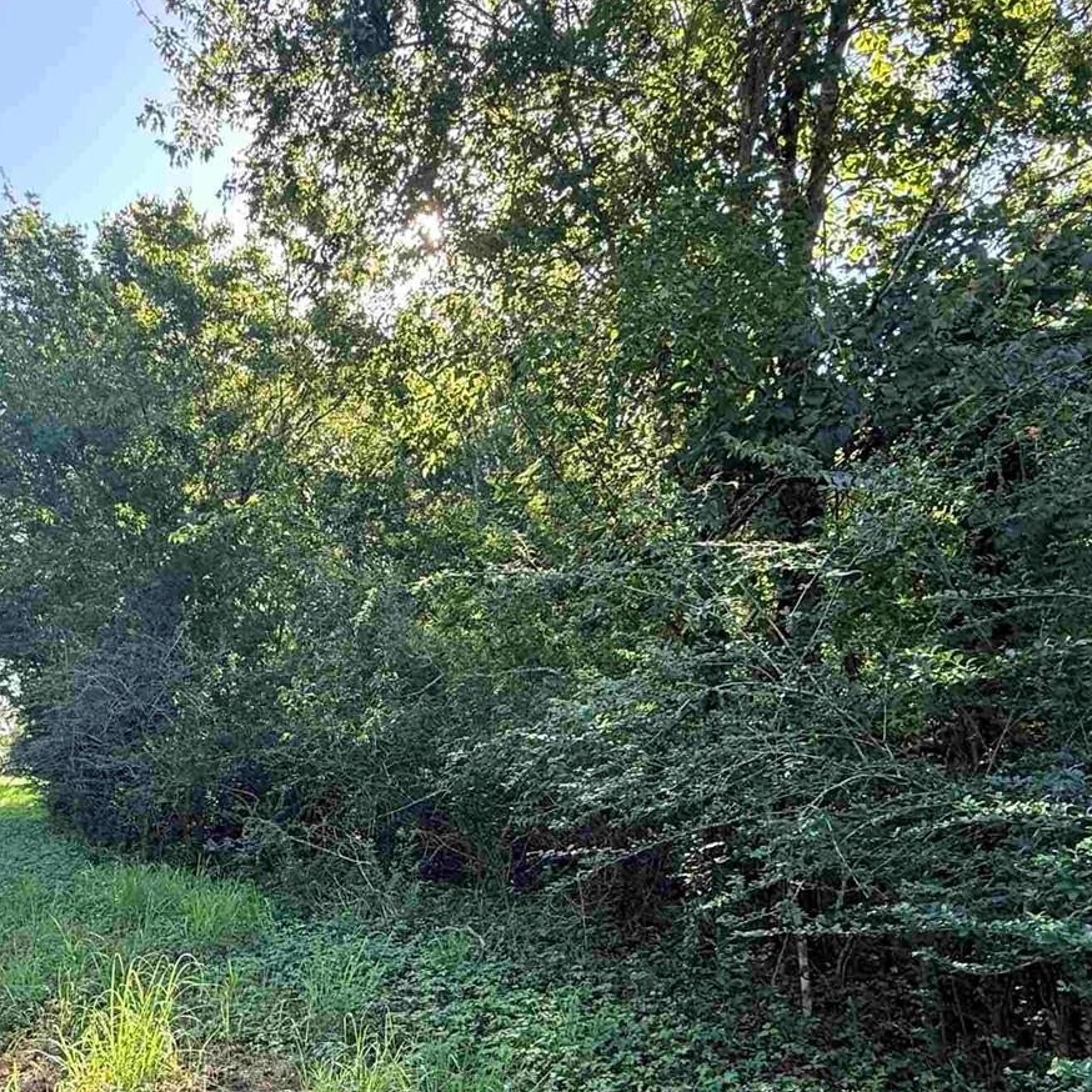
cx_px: 312
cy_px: 786
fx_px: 1035
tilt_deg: +0.3
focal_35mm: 29
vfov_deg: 53.7
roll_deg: -1.3
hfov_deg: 53.8
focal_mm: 2.22
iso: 64
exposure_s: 1/180
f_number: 2.2
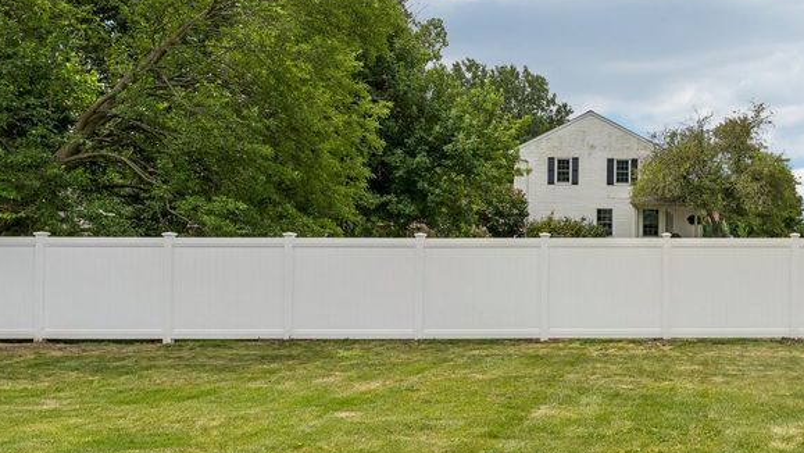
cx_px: 725
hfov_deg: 47.4
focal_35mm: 38
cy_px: 231
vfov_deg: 31.2
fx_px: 810
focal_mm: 14
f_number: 8
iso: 200
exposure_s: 1/640
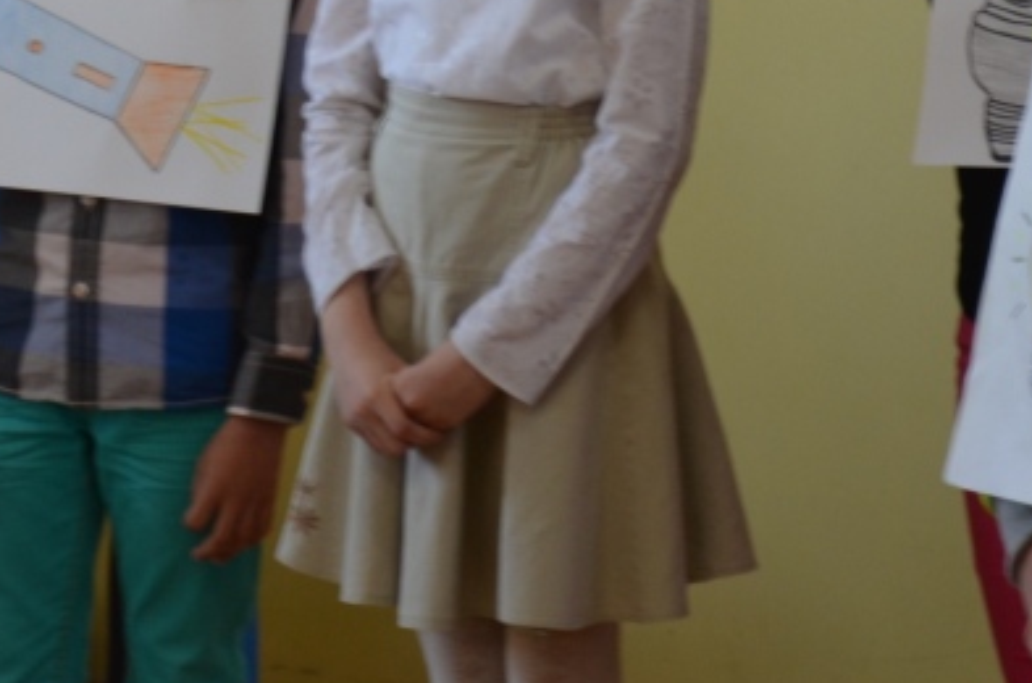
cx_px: -168
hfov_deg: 5.8
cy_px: -32
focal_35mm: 352
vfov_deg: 3.9
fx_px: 10066
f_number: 5.6
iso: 450
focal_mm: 90
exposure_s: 1/60
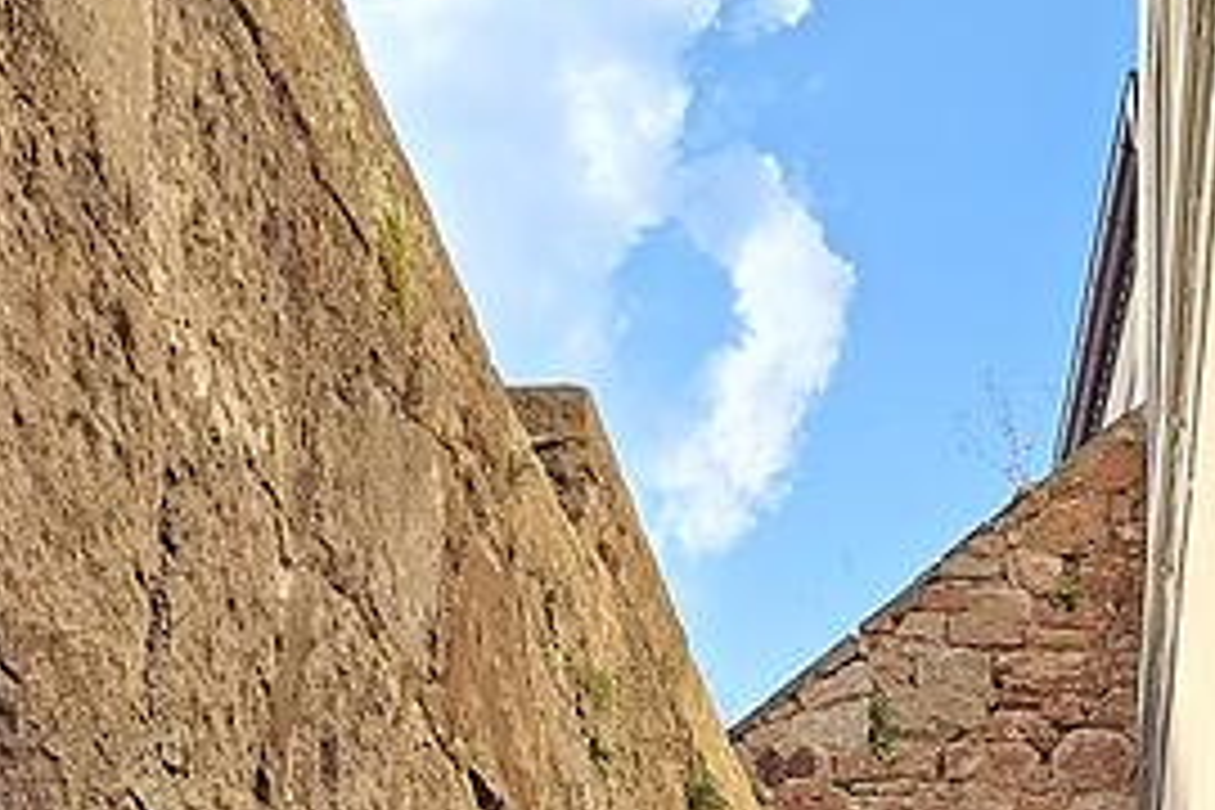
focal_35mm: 71
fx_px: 2396
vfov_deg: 17.0
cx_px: 900
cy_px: 1278
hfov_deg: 28.1
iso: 40
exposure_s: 1/658
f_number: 1.8
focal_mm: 5.54
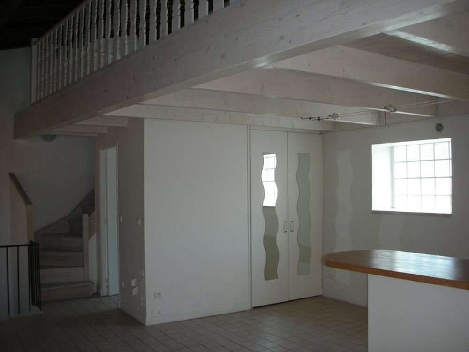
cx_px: 234
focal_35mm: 35
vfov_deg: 40.7
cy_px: 176
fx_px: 474
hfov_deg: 52.6
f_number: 3
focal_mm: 5.8
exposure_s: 1/30
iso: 53
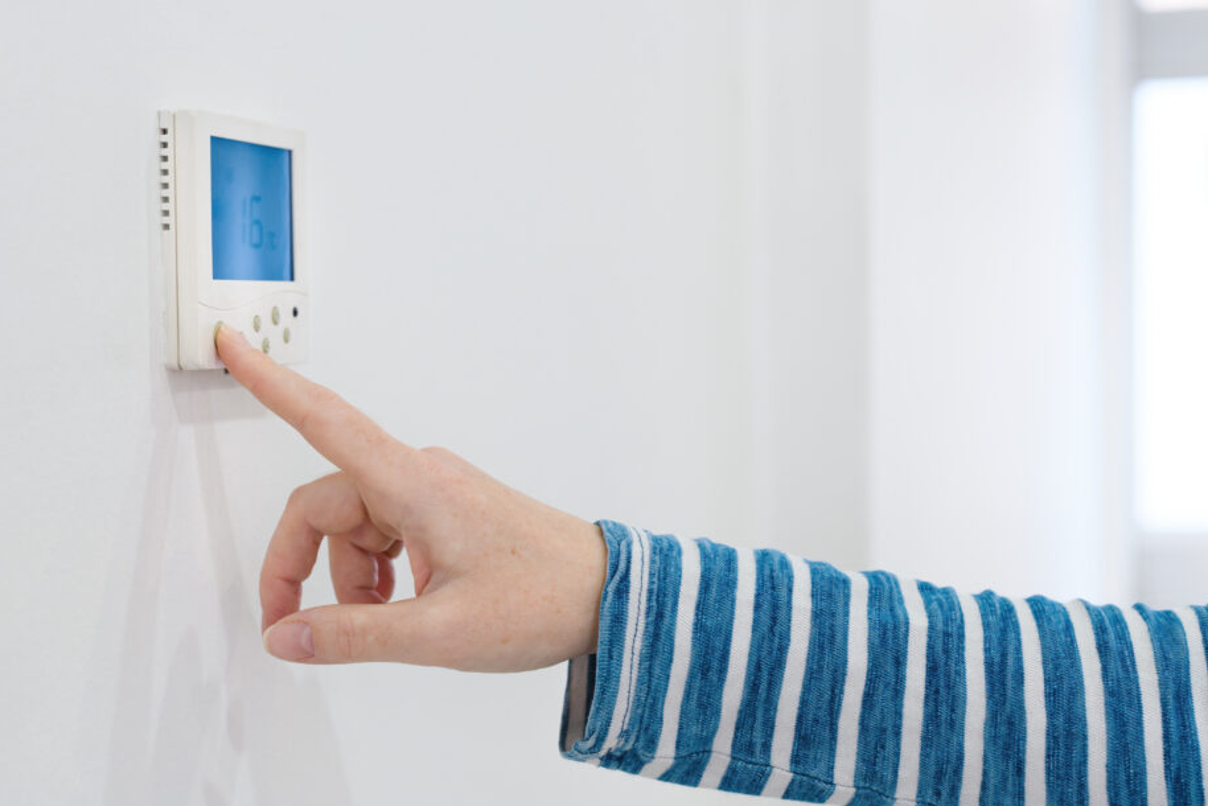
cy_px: 398
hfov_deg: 35.6
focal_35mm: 56
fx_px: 1880
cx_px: 558
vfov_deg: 24.2
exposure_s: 1/40
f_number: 5
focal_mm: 50
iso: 560
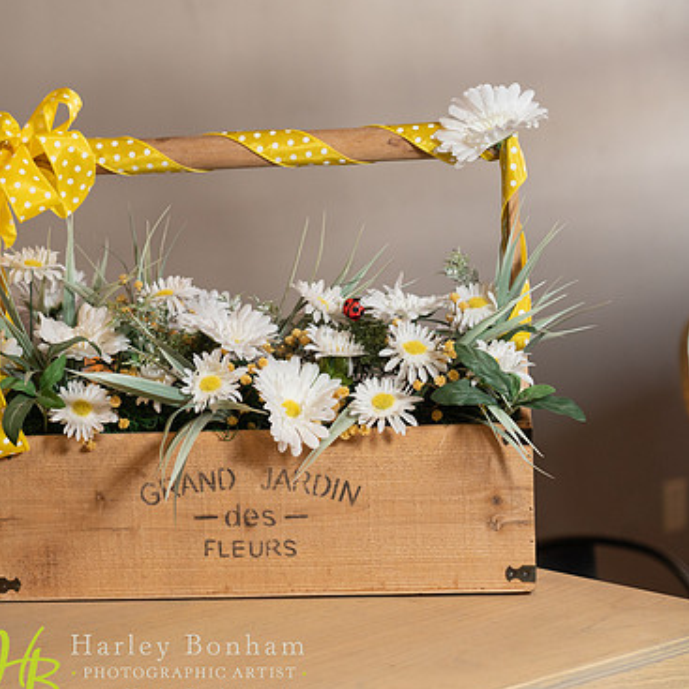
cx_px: 146
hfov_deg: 20.0
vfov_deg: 20.2
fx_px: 1937
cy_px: 354
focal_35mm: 86
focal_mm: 64
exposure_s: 1/125
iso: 1250
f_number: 4
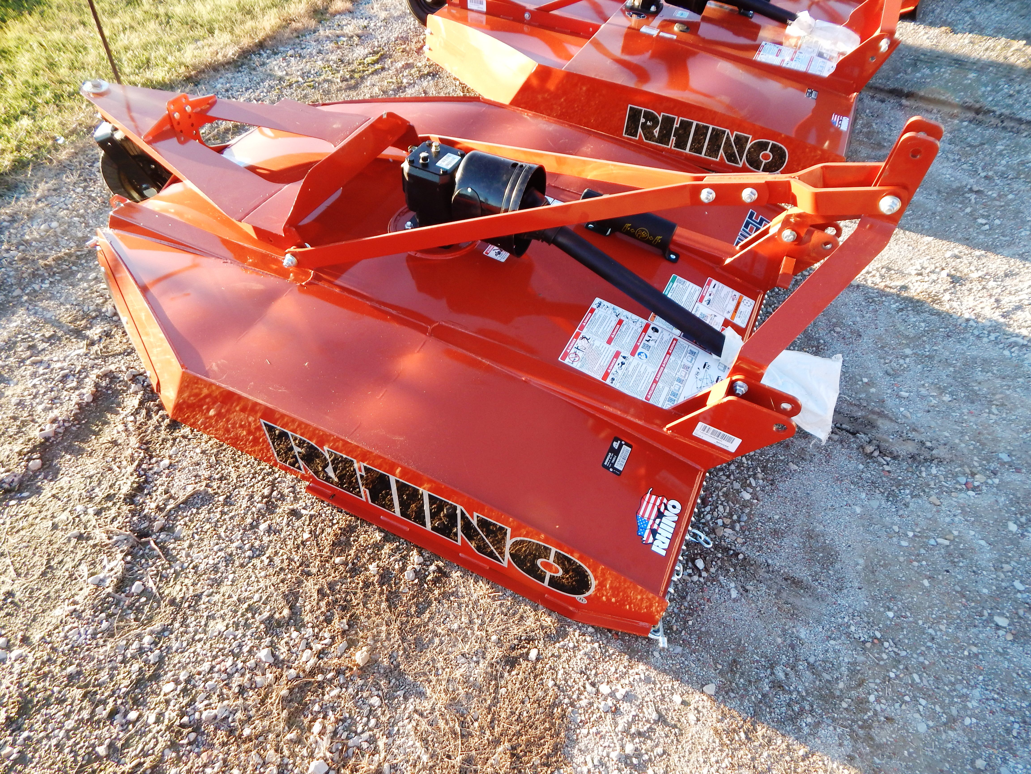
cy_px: 387
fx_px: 655
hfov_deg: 76.4
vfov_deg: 61.1
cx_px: 516
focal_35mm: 22
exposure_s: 1/125
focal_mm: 4
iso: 125
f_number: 3
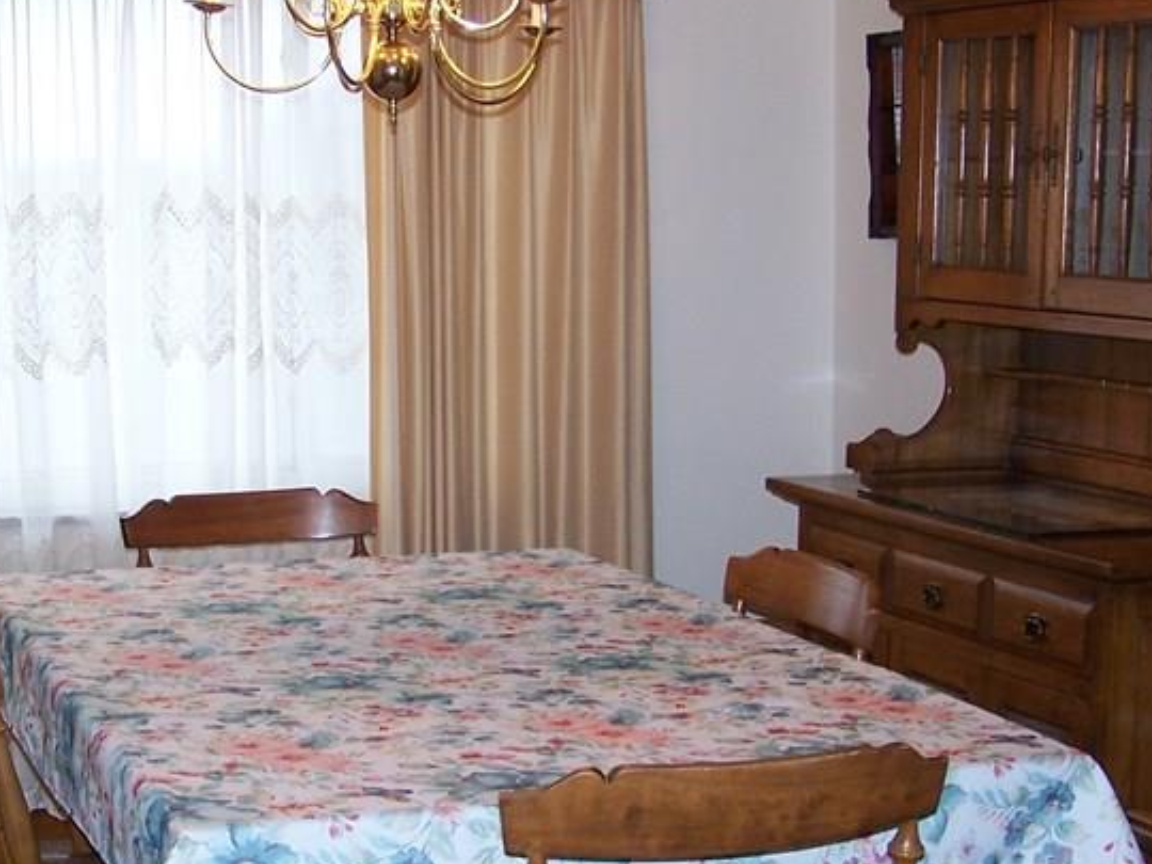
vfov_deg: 20.4
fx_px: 2396
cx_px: 516
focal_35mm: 72
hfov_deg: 27.0
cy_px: 482
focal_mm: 6.3
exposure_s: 1/60
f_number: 2.8
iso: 140
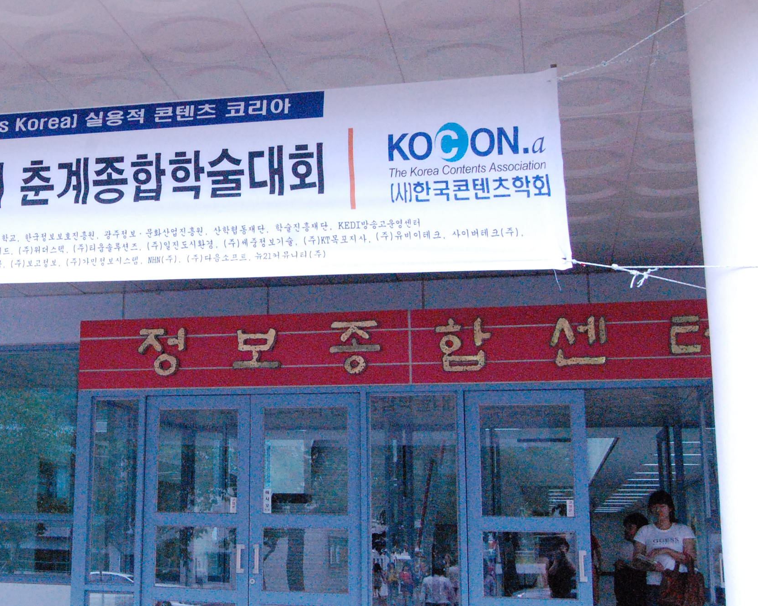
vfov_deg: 29.6
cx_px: 138
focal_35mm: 51
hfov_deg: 35.3
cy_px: 258
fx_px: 1144
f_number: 10
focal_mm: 20
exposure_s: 1/400
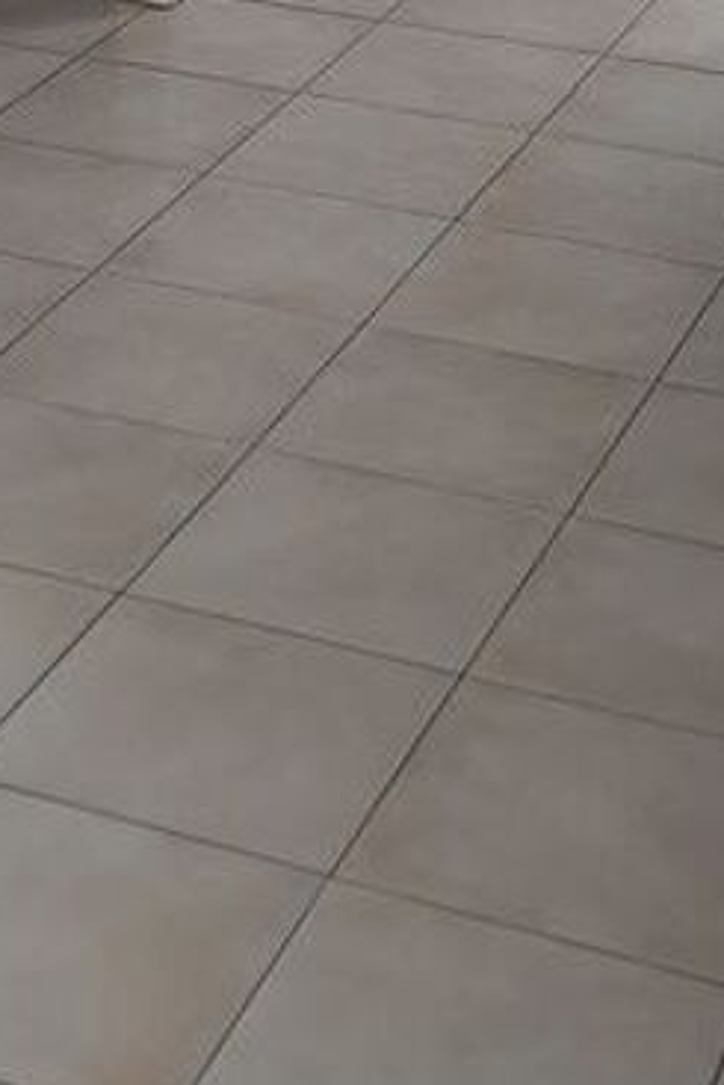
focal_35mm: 102
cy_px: -560
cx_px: 92
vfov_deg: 17.8
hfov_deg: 13.3
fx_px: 3074
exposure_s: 1/50
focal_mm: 4
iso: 320
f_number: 1.8
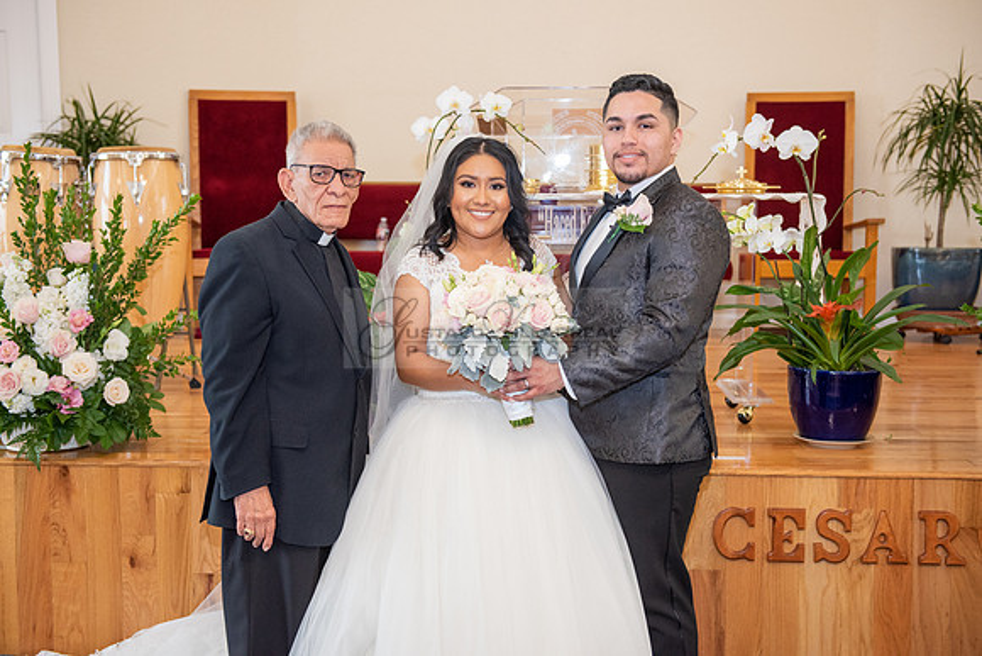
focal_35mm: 48
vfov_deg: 28.1
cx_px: 491
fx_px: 1310
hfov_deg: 41.1
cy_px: 328
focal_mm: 48
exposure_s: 1/160
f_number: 3.5
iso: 1000
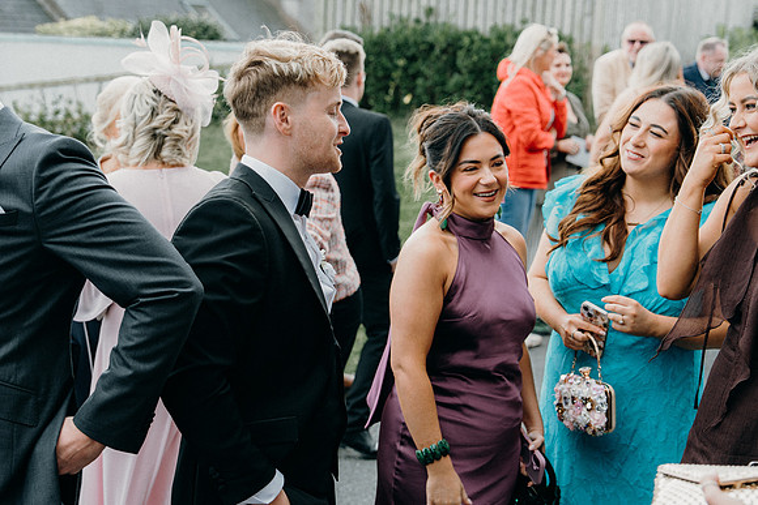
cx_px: 379
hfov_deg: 28.8
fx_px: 1474
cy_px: 252
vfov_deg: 19.5
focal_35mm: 70
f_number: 3.5
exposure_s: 1/200
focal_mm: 47
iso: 200
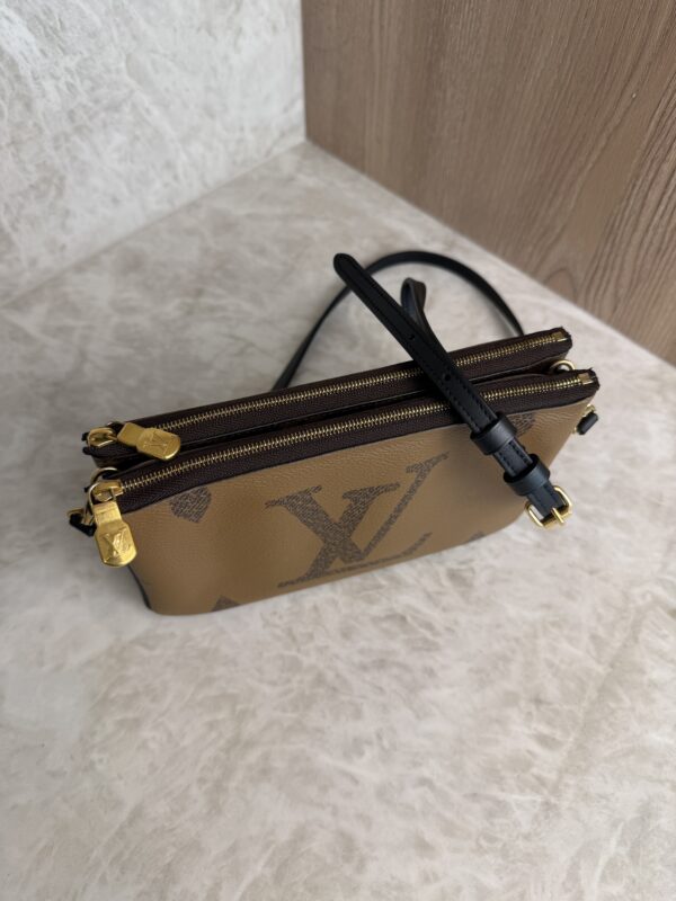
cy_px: 450
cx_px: 338
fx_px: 625
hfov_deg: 56.8
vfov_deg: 71.6
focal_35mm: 24
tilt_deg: -56.7
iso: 50
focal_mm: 6.76
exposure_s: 1/126
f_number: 1.78
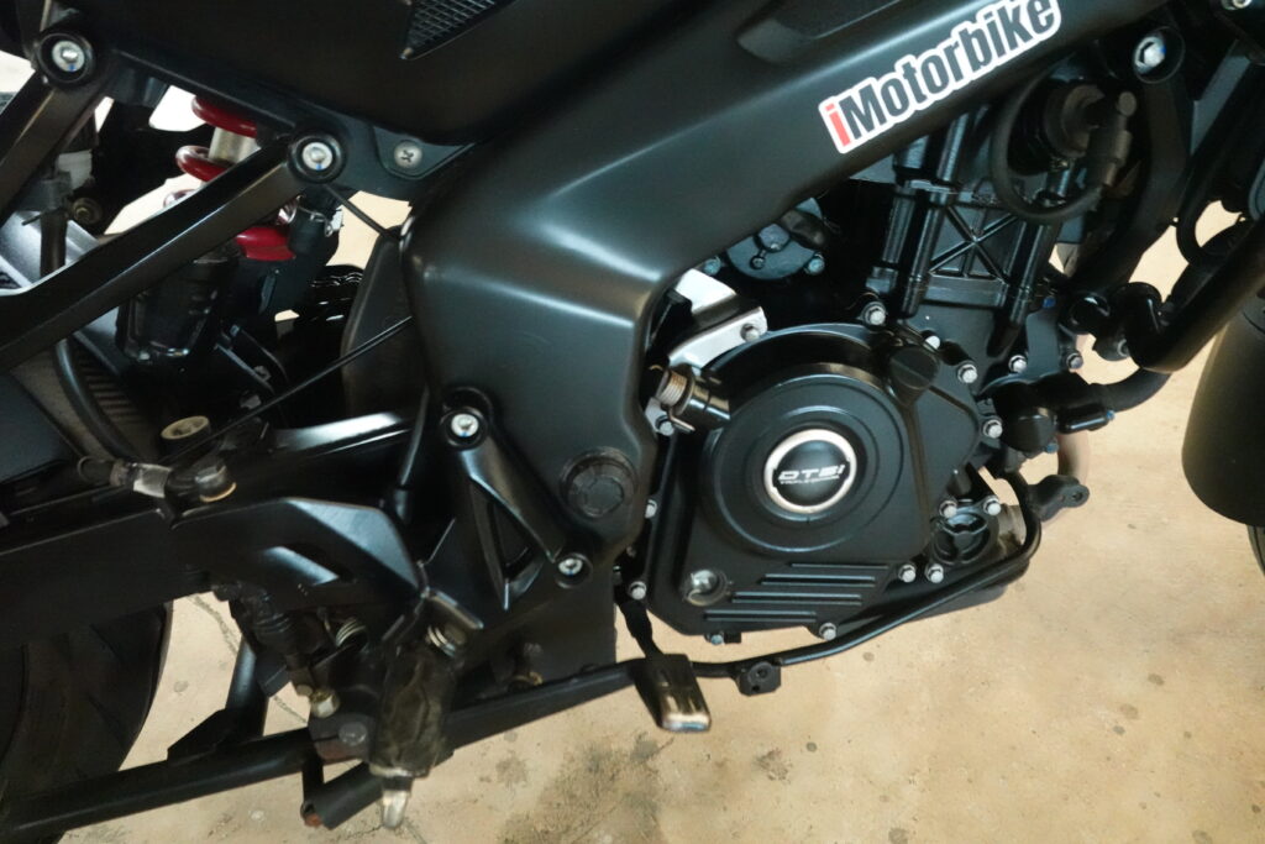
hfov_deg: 60.3
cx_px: 632
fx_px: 1089
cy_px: 422
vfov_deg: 42.3
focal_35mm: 31
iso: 5000
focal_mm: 11.53
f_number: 3.5
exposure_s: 1/125
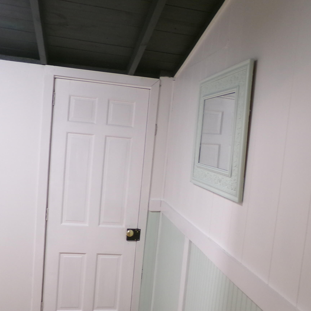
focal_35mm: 37
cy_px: 176
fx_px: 376
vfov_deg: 44.8
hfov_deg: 44.9
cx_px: 167
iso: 232
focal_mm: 4.3
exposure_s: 1/17
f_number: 3.7
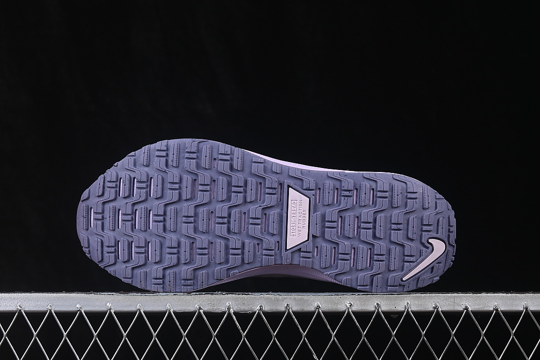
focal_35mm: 75
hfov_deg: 27.0
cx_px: 270
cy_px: 180
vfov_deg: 18.2
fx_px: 1125
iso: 160
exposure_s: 1/80
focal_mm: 50
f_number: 8
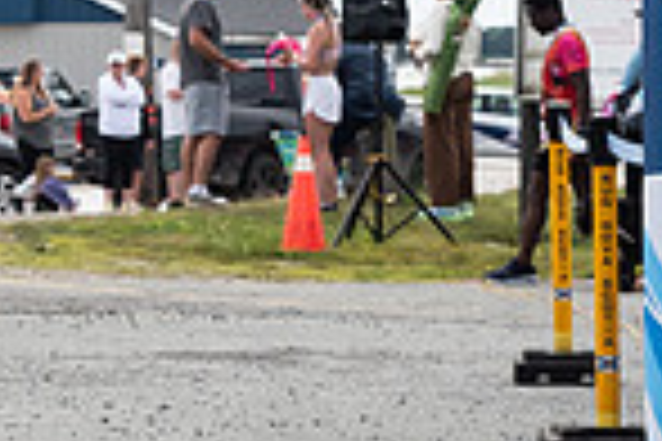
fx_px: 5130
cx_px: -640
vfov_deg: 4.9
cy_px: 3
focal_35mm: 279
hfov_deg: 7.1
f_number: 4
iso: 800
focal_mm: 52
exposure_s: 1/3200
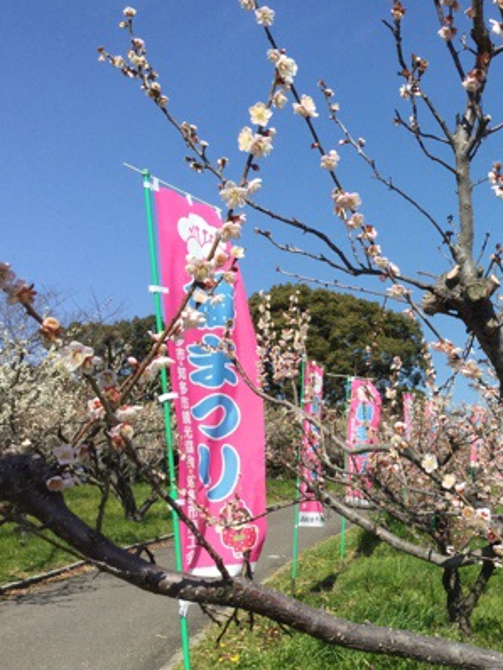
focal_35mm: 50
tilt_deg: +8.5
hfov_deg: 27.5
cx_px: 500
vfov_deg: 38.0
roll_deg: -0.7
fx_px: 968
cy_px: 397
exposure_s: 1/1294
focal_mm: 3.3
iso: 25
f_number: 2.4
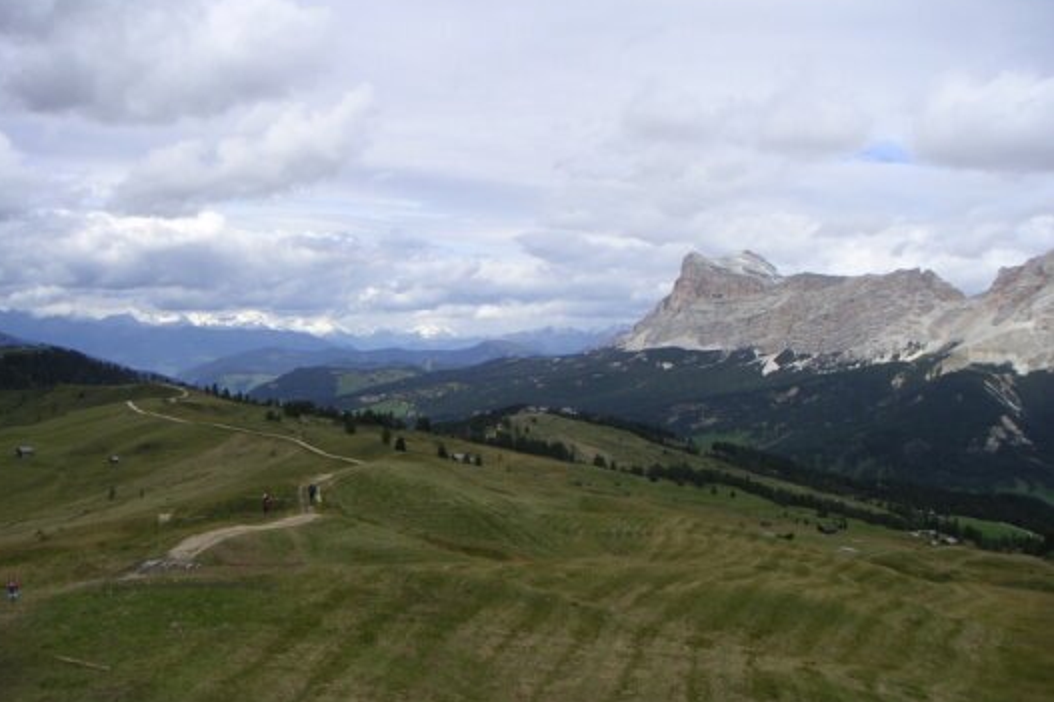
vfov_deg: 33.4
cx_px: 523
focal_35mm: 40
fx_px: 1171
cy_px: 374
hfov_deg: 48.5
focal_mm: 6
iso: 50
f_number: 6.7
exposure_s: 1/180
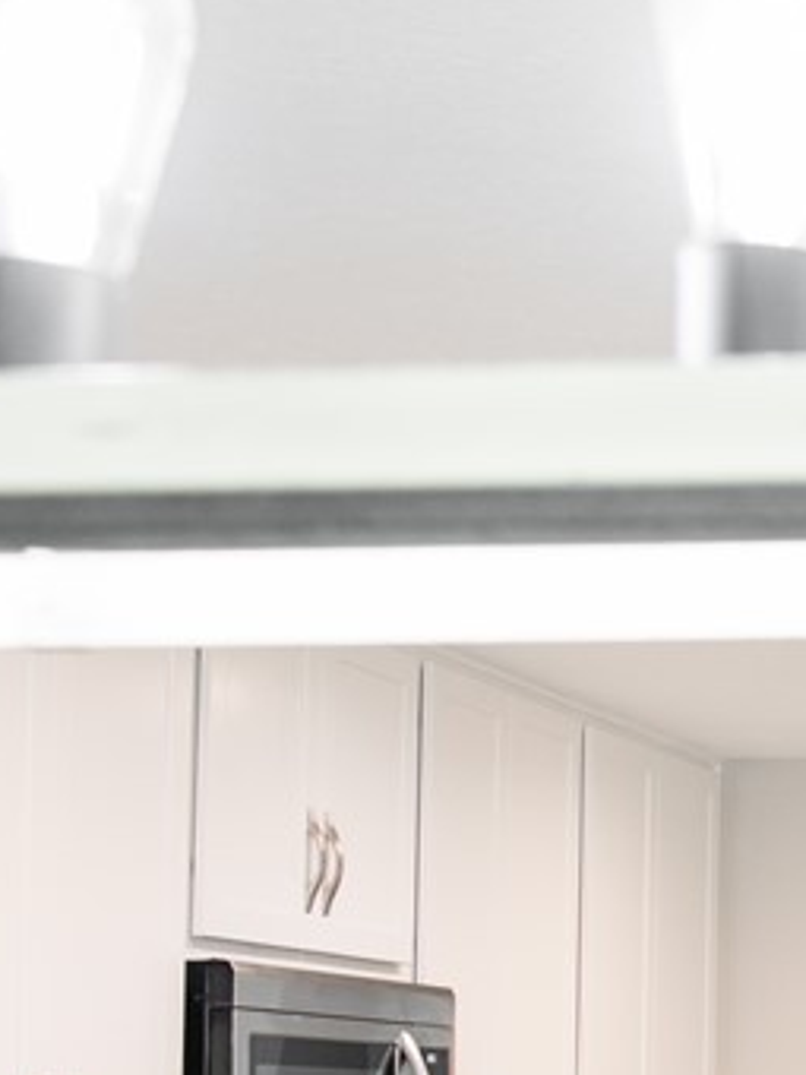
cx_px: 1470
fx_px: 2856
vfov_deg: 20.7
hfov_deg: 14.1
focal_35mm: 92
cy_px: 1045
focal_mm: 30
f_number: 5.6
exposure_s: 1/60
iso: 1250
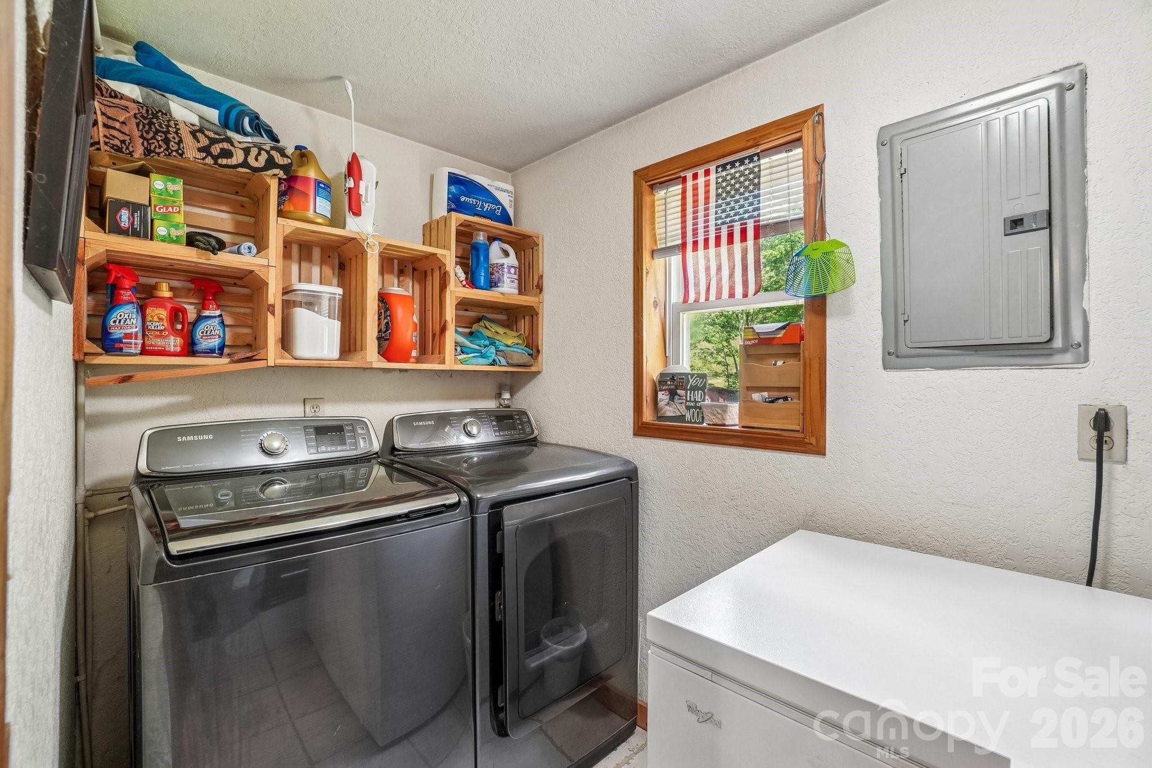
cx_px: 576
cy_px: 384
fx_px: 480
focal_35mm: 15
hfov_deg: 100.4
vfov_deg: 77.3
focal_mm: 10
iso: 400
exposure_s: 1/15
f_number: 8
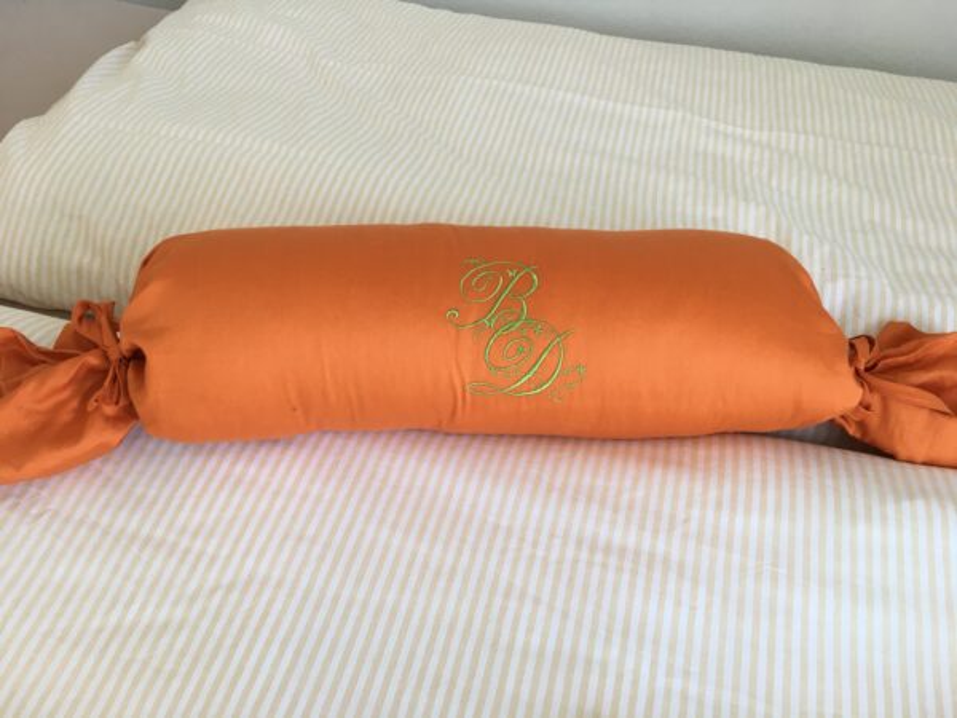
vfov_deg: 48.2
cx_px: 478
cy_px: 359
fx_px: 802
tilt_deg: -46.3
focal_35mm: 29
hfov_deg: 61.7
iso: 80
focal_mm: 4.15
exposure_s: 1/33
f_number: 2.2
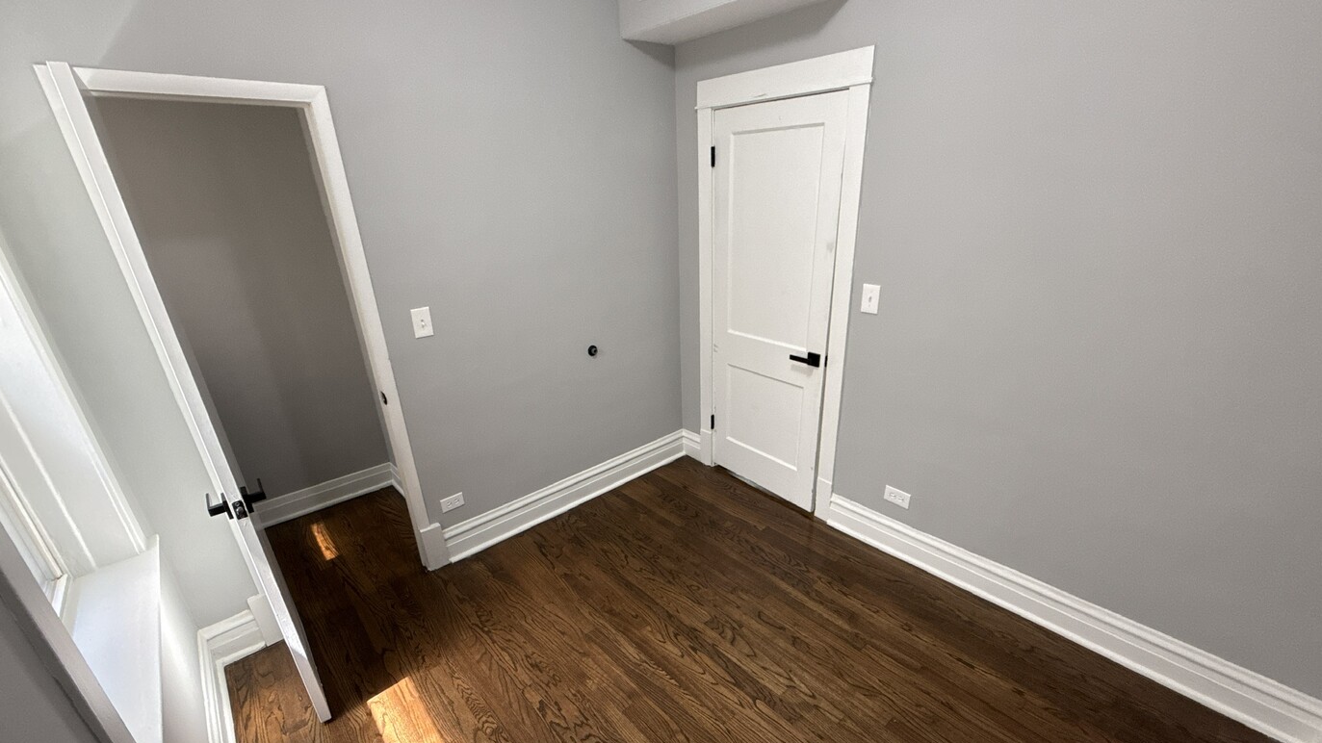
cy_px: 412
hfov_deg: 99.4
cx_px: 647
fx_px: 561
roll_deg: +1.8
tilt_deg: -22.9
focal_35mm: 16
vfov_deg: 66.9
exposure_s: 1/120
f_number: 2.2
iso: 320
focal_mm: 2.22
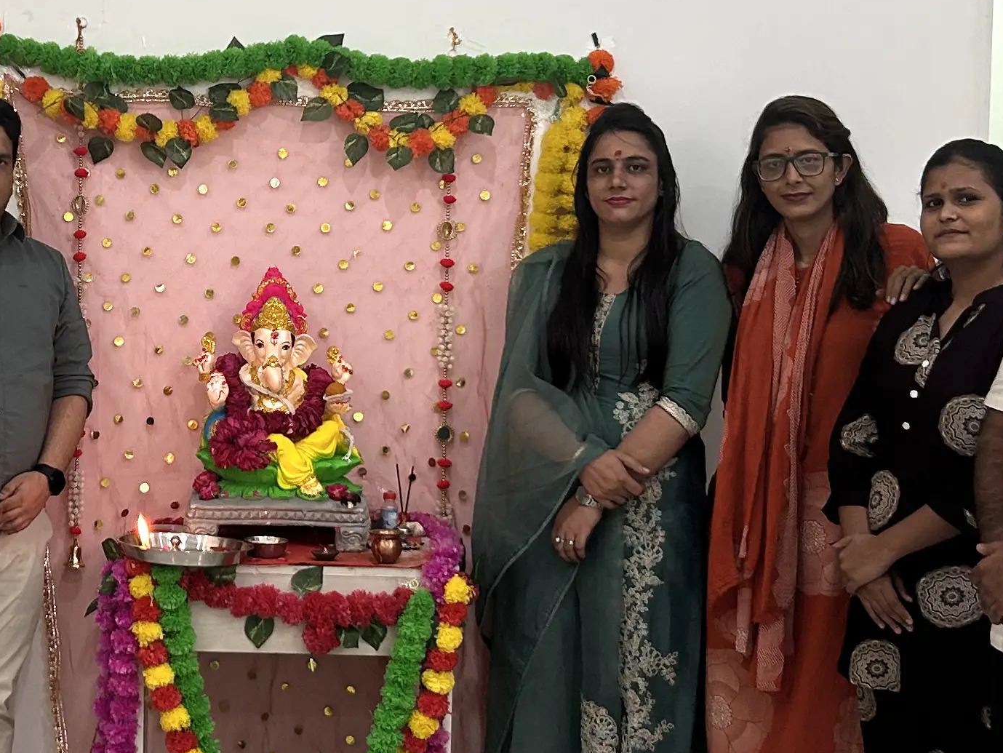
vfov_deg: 19.4
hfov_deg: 25.2
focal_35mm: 76
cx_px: 185
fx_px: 2203
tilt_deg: -2.3
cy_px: 287
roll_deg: -1.0
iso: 80
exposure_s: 1/50
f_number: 1.5
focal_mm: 5.7
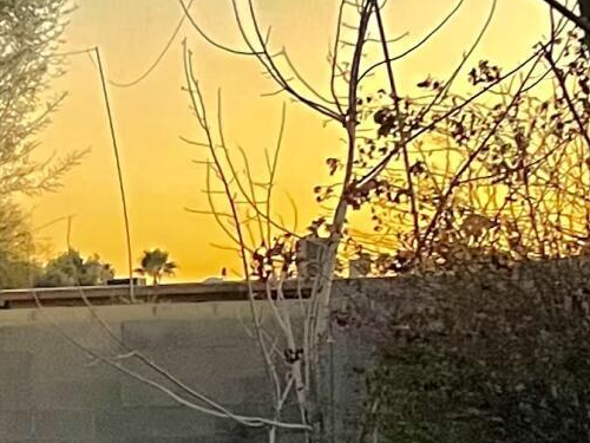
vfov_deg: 9.4
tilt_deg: -2.7
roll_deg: +1.9
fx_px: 2659
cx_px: -422
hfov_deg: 11.8
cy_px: 540
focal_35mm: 156
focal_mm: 4.2
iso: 500
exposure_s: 1/60
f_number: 1.6
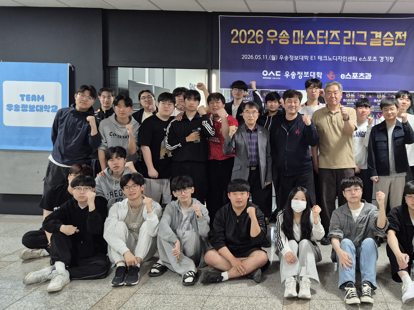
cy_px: 140
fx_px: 407
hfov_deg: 52.1
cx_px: 299
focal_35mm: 34
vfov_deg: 41.7
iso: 500
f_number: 1.8
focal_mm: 5.4
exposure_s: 1/120
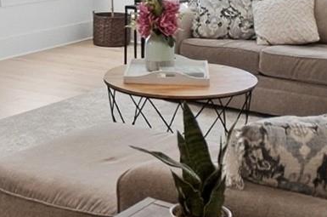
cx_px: 101
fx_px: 707
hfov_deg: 25.9
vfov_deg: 16.3
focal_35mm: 78
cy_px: -82
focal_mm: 10
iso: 100
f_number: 4
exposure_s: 1/1000
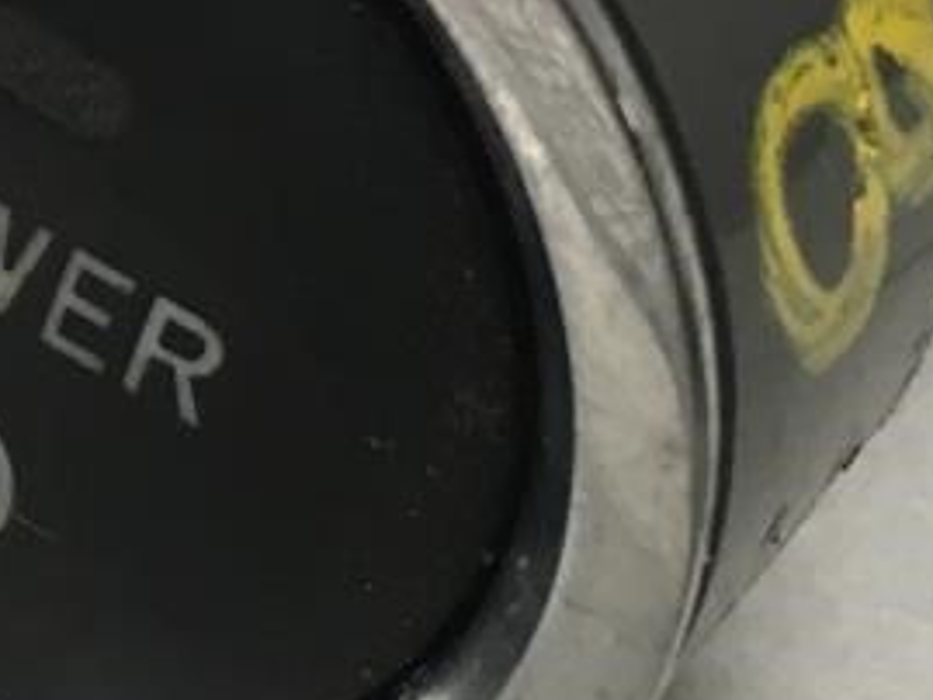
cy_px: -118
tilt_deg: -34.5
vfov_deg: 10.6
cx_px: -517
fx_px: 3721
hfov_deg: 13.4
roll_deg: -7.9
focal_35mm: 138
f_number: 2.2
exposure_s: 1/30
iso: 50
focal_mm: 4.15
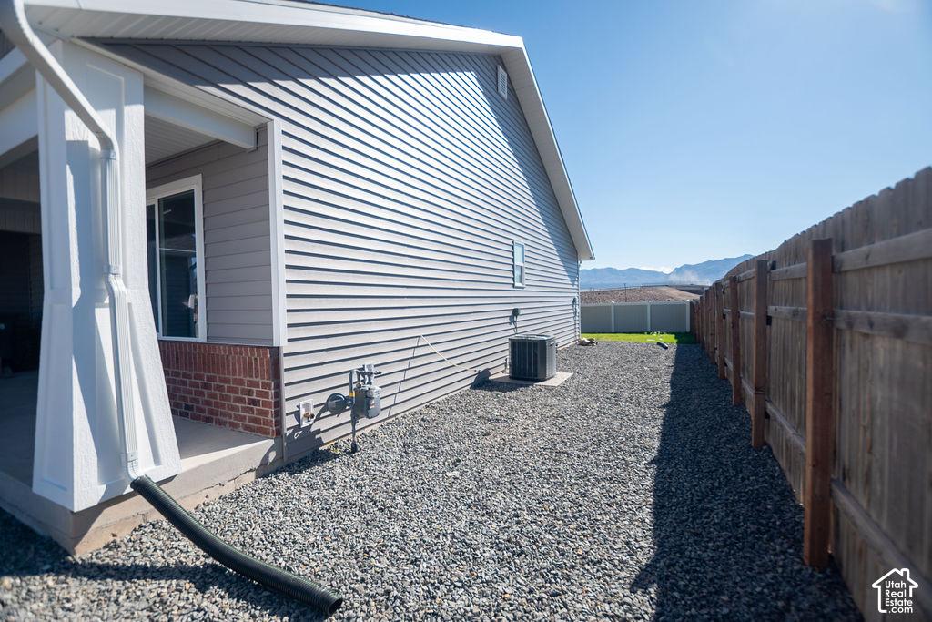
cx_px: 466
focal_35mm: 15
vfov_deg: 77.3
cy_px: 311
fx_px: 388
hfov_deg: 100.4
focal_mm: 10
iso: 100
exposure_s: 1/1000
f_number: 4
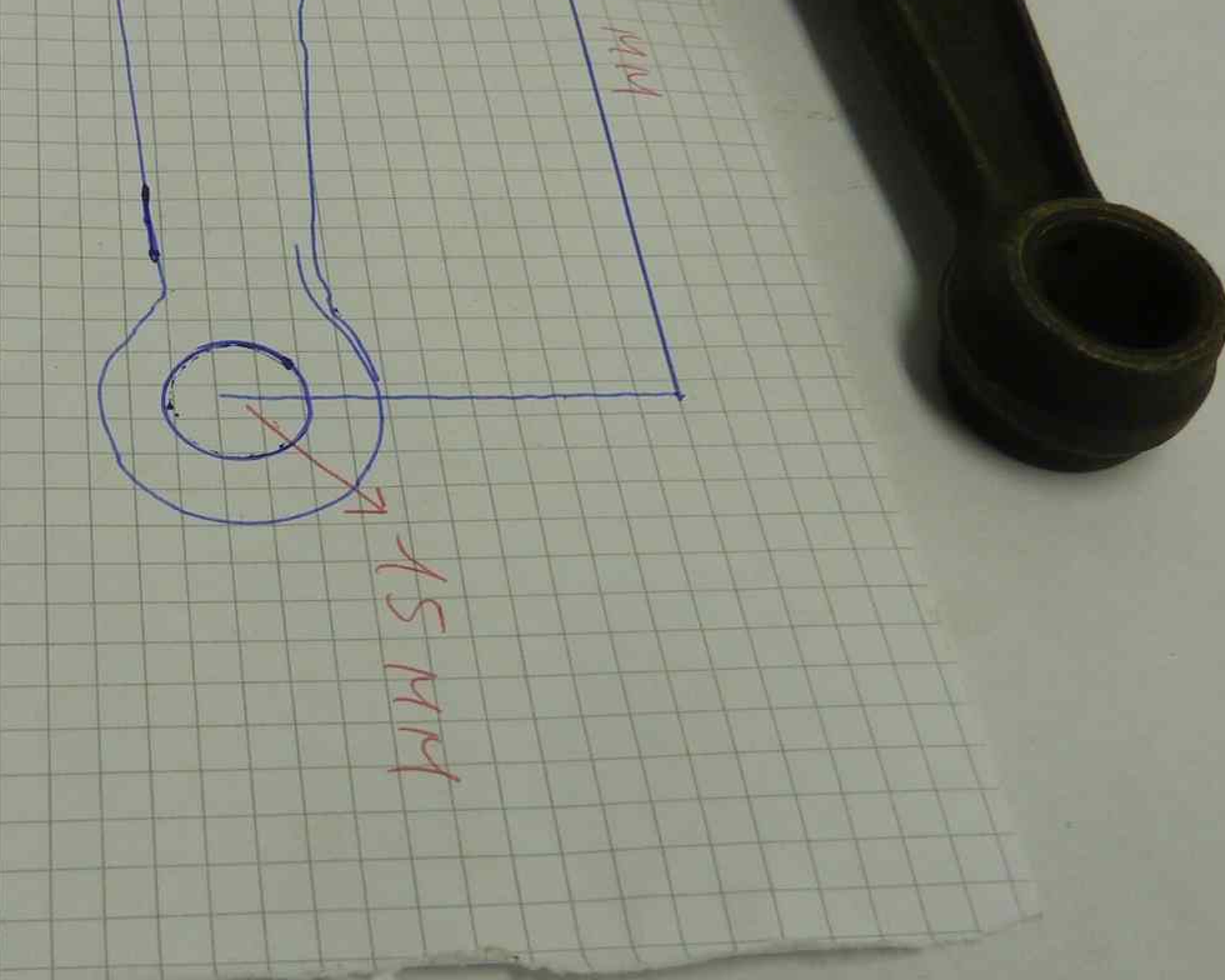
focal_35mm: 51
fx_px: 1849
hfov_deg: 35.4
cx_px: 238
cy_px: 420
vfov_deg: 29.6
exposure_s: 1/40
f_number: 3.3
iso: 80
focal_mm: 4.1
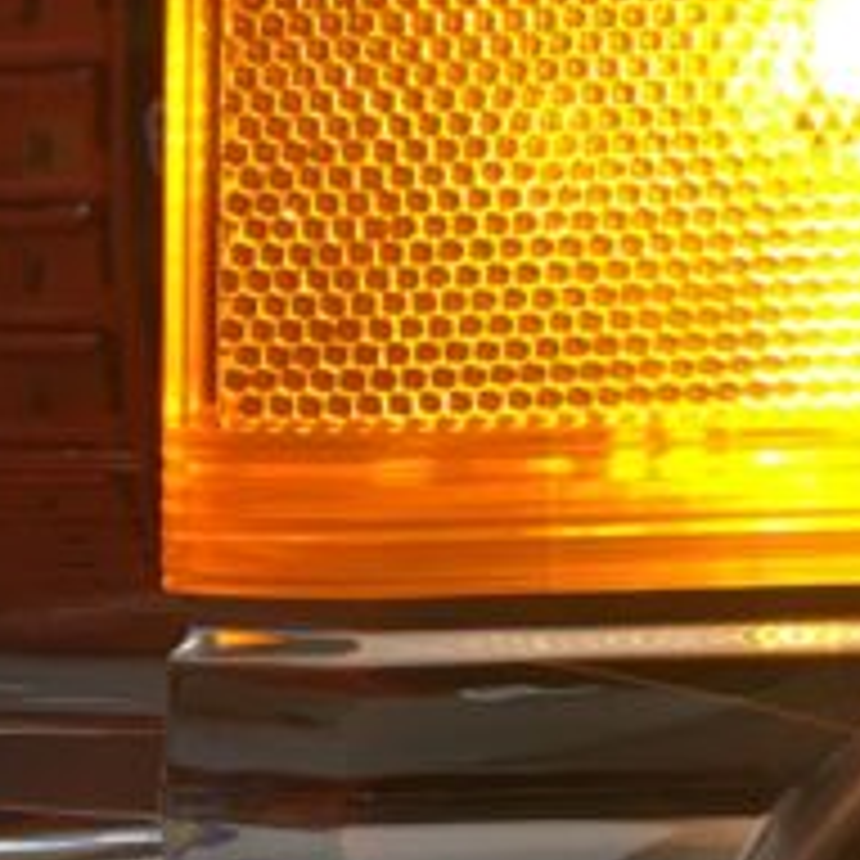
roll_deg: +2.3
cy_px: 97
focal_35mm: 94
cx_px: 1166
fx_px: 2642
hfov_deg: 17.2
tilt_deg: -6.9
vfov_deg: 18.2
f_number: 2.2
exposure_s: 1/30
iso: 50
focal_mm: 4.15
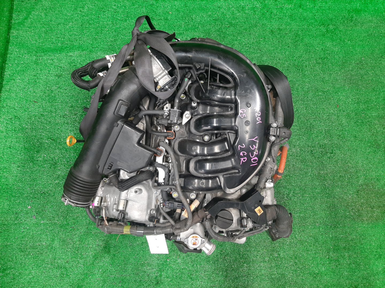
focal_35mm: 26
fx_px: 289
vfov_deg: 53.1
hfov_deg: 67.3
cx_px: 192
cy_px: 144
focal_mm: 3.93
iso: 137
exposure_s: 1/50
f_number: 1.7
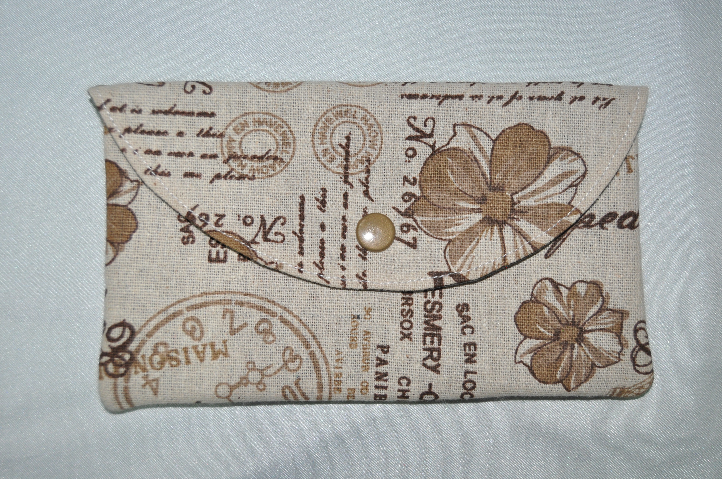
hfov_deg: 42.4
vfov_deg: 28.9
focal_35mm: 46
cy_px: 240
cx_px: 361
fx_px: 931
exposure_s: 1/60
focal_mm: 31
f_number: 4.2
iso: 800
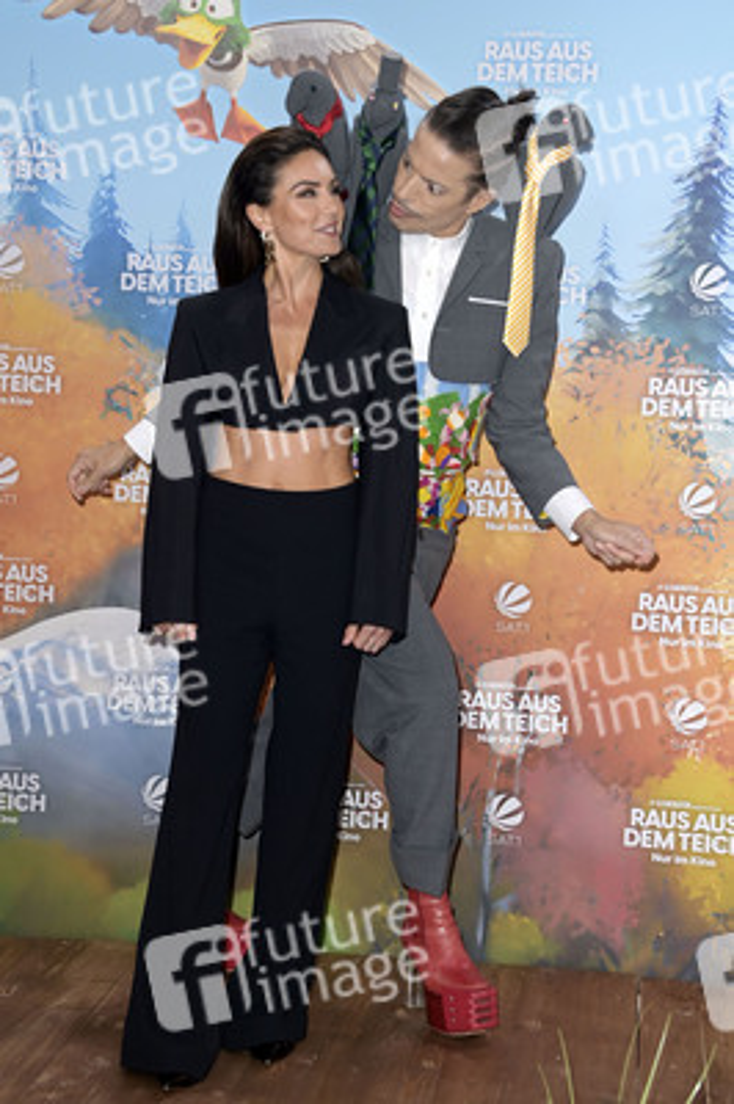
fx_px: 1991
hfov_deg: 20.9
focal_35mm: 65
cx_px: 367
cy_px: 552
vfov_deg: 31.0
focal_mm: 65
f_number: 5.6
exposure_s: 1/250
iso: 640
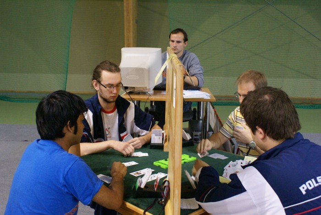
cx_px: 160
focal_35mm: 42
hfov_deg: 46.4
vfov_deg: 32.0
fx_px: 375
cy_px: 108
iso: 800
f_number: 5.6
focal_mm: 28
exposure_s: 1/20
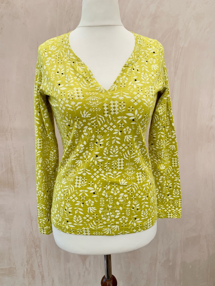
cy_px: 143
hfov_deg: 53.1
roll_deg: +2.6
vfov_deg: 67.3
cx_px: 108
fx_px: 215
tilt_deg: -12.6
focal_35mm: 26
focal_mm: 4.25
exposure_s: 1/864
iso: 25
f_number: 1.8
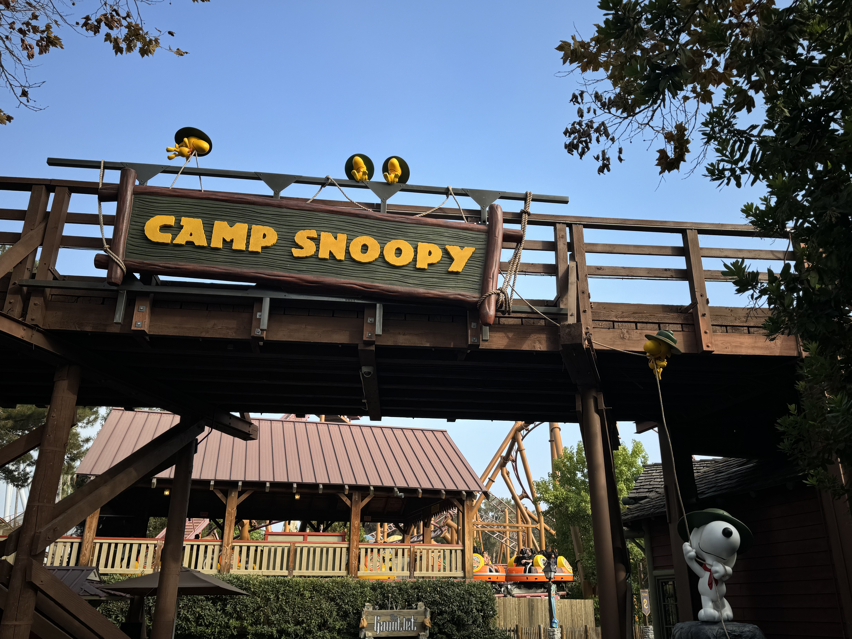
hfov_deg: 63.4
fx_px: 689
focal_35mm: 28
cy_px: 326
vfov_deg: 49.7
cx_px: 445
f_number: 1.78
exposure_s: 1/1818
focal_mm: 6.76
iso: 80
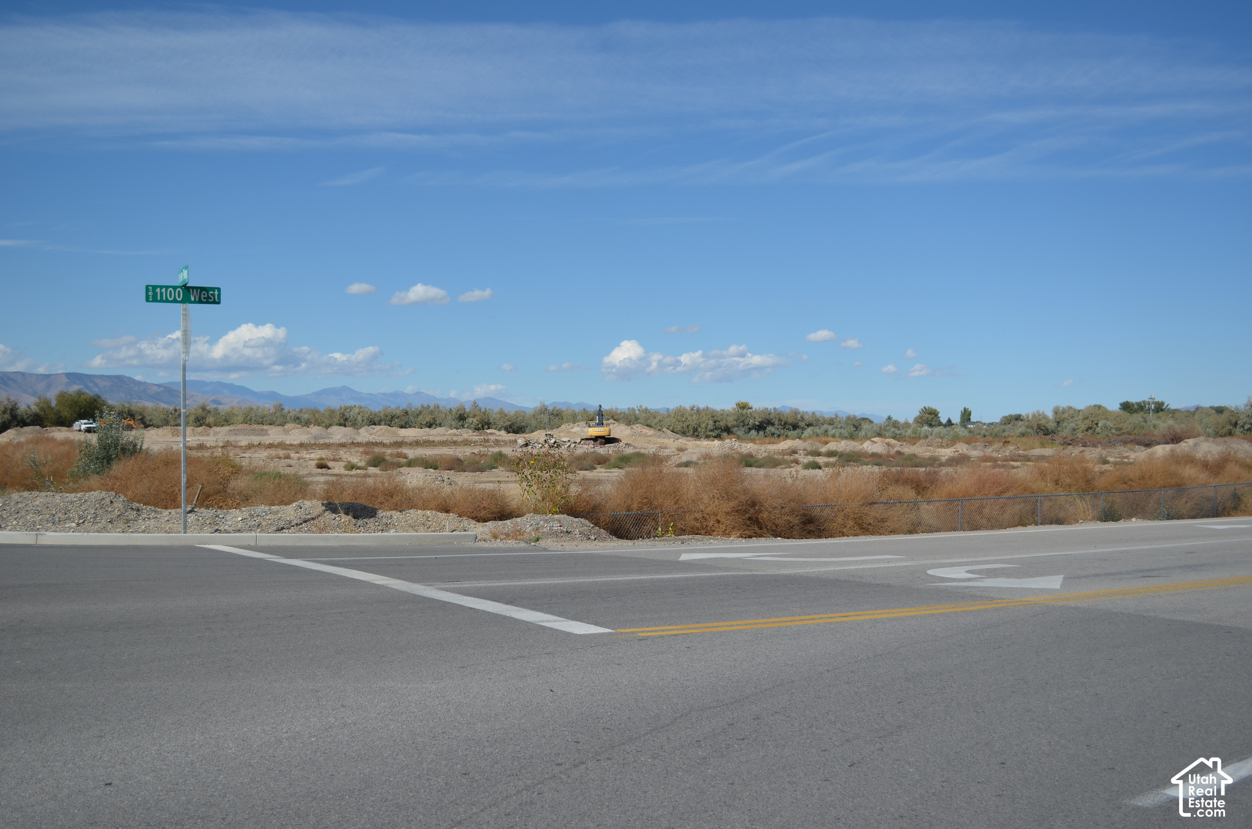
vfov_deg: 34.1
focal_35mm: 39
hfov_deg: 49.6
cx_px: 626
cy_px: 414
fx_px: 1353
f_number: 4.2
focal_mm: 26
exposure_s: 1/1250
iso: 100
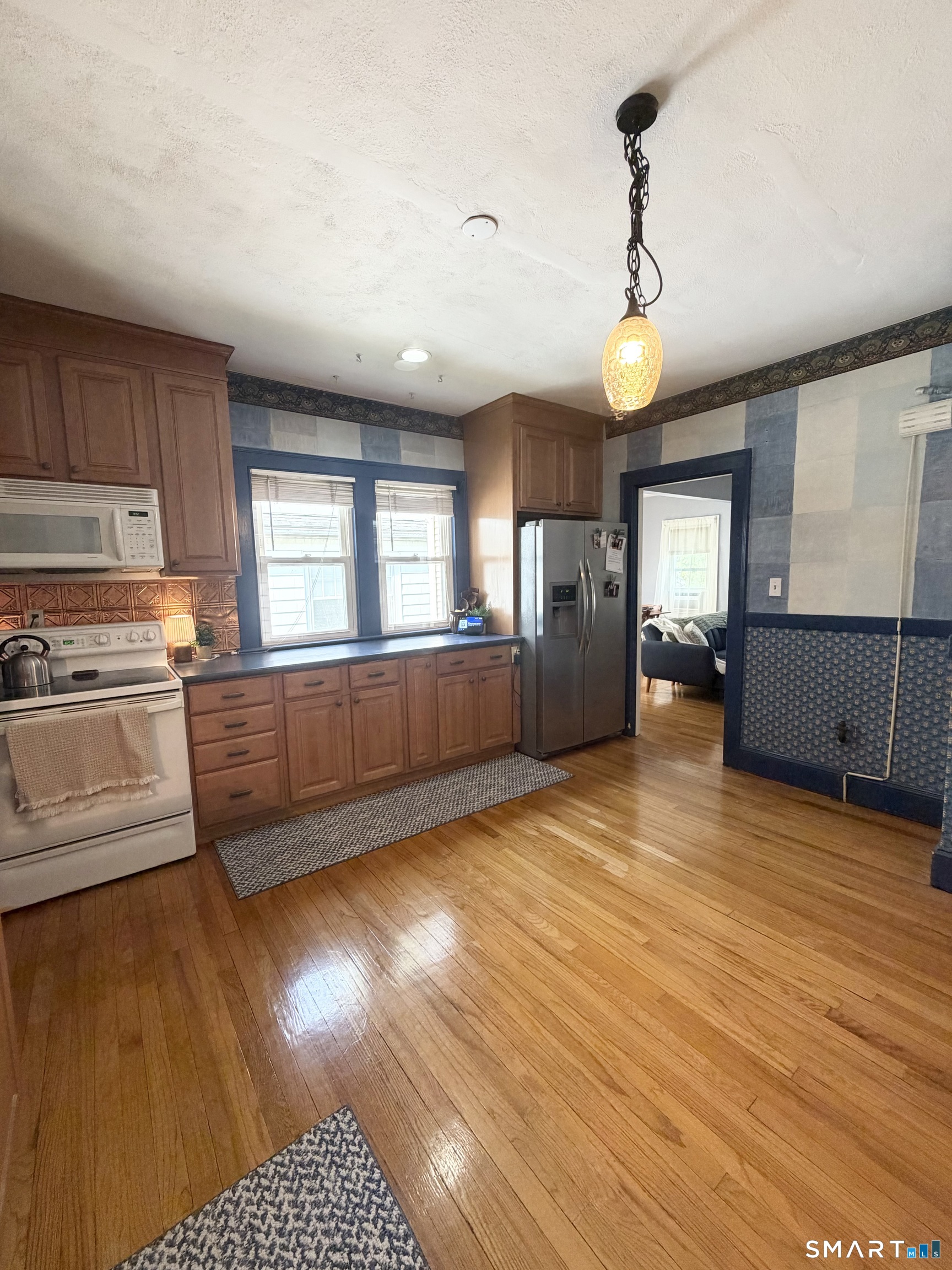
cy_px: 635
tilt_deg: -6.1
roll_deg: +1.0
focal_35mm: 14
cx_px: 476
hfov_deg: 85.7
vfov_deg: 102.1
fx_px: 513
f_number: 2.2
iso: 250
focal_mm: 2.22
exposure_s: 1/60
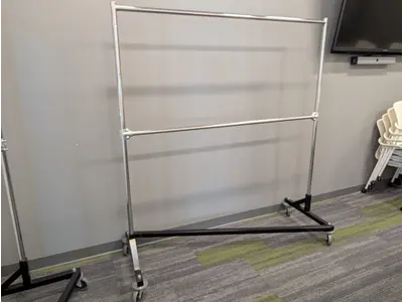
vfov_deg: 56.8
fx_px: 279
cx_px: 202
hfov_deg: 71.6
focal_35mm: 24
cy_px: 151
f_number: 1.68
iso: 29
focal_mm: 6.9
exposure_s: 1/39.8
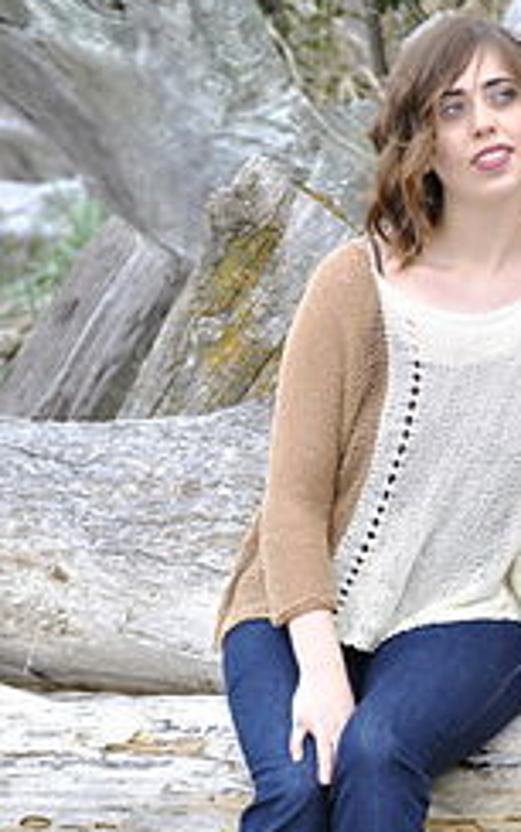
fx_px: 6958
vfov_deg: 6.8
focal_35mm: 307
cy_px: 535
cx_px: 512
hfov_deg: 4.3
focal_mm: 98
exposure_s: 1/100
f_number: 4.5
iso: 100
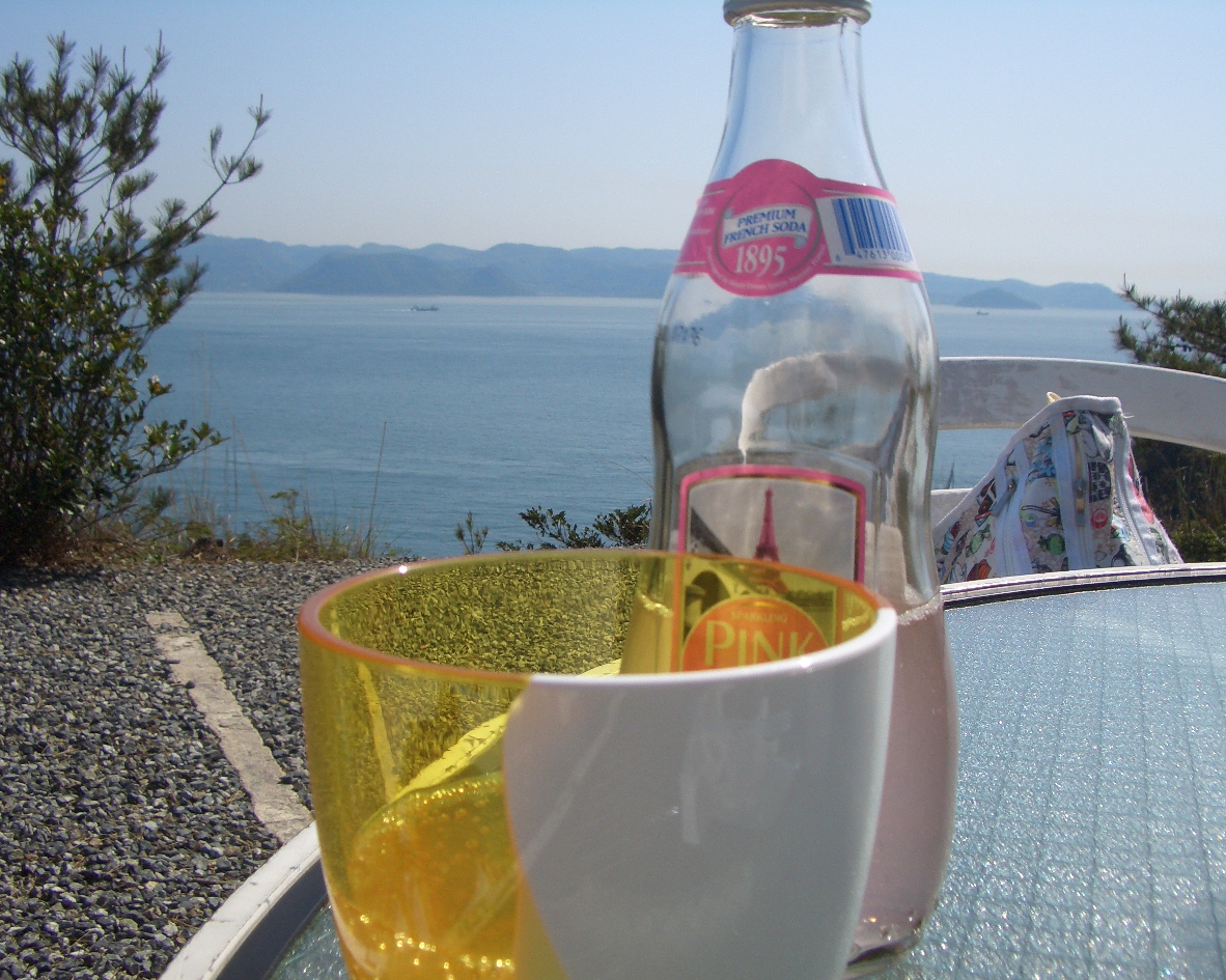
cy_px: 495
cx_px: 591
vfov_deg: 40.1
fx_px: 1342
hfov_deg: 49.1
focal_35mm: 37
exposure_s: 1/800
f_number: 4.3
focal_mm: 5.8
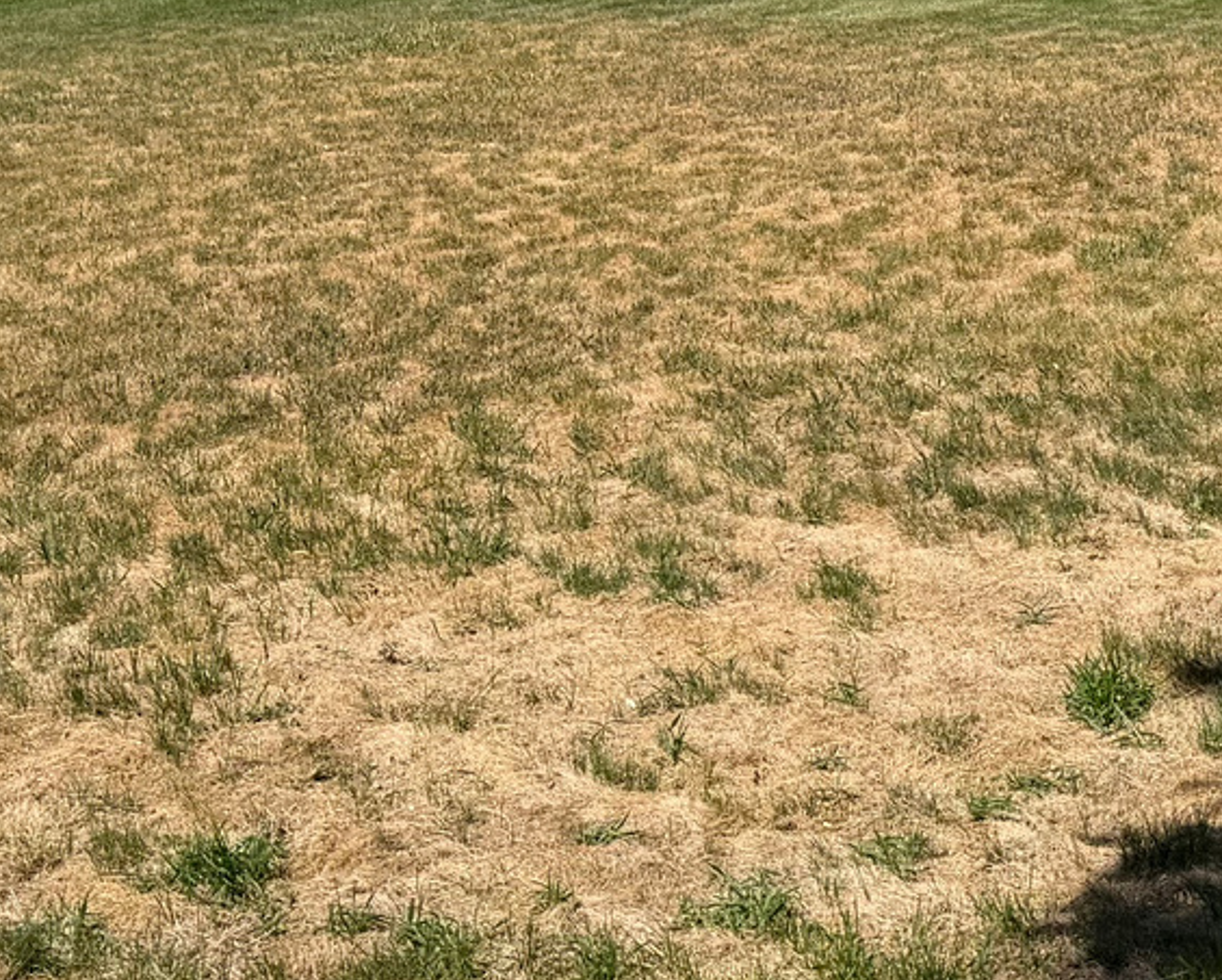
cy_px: -56
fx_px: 3076
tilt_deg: -0.8
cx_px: 843
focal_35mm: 85
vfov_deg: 17.6
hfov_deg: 22.3
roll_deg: +2.0
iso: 80
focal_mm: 6.76
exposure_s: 1/5714
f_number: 1.78
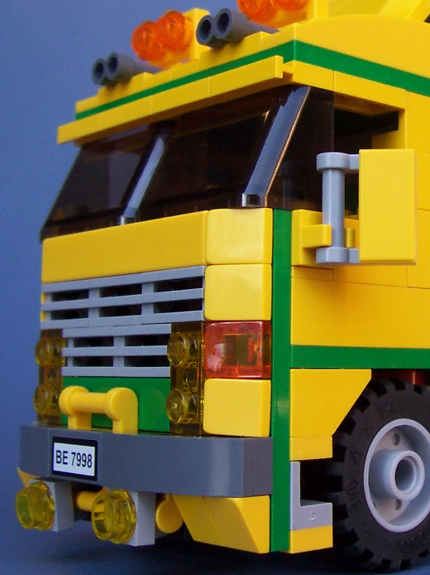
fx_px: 1061
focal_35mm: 64
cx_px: 385
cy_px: 236
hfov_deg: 22.4
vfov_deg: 30.2
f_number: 2.8
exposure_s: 1/125
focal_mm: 5.6
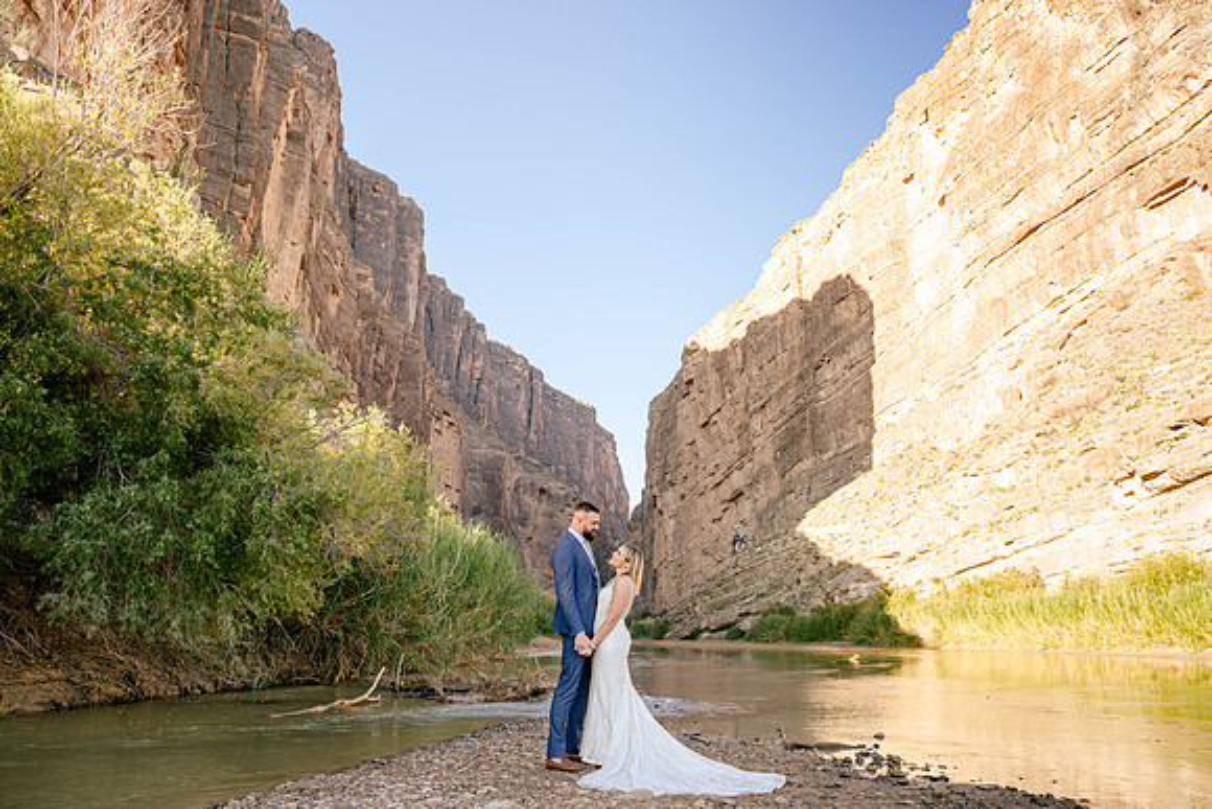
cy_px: 404
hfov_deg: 72.0
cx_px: 625
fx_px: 833
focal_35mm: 25
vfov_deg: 51.8
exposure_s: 1/400
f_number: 4
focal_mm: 24
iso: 200
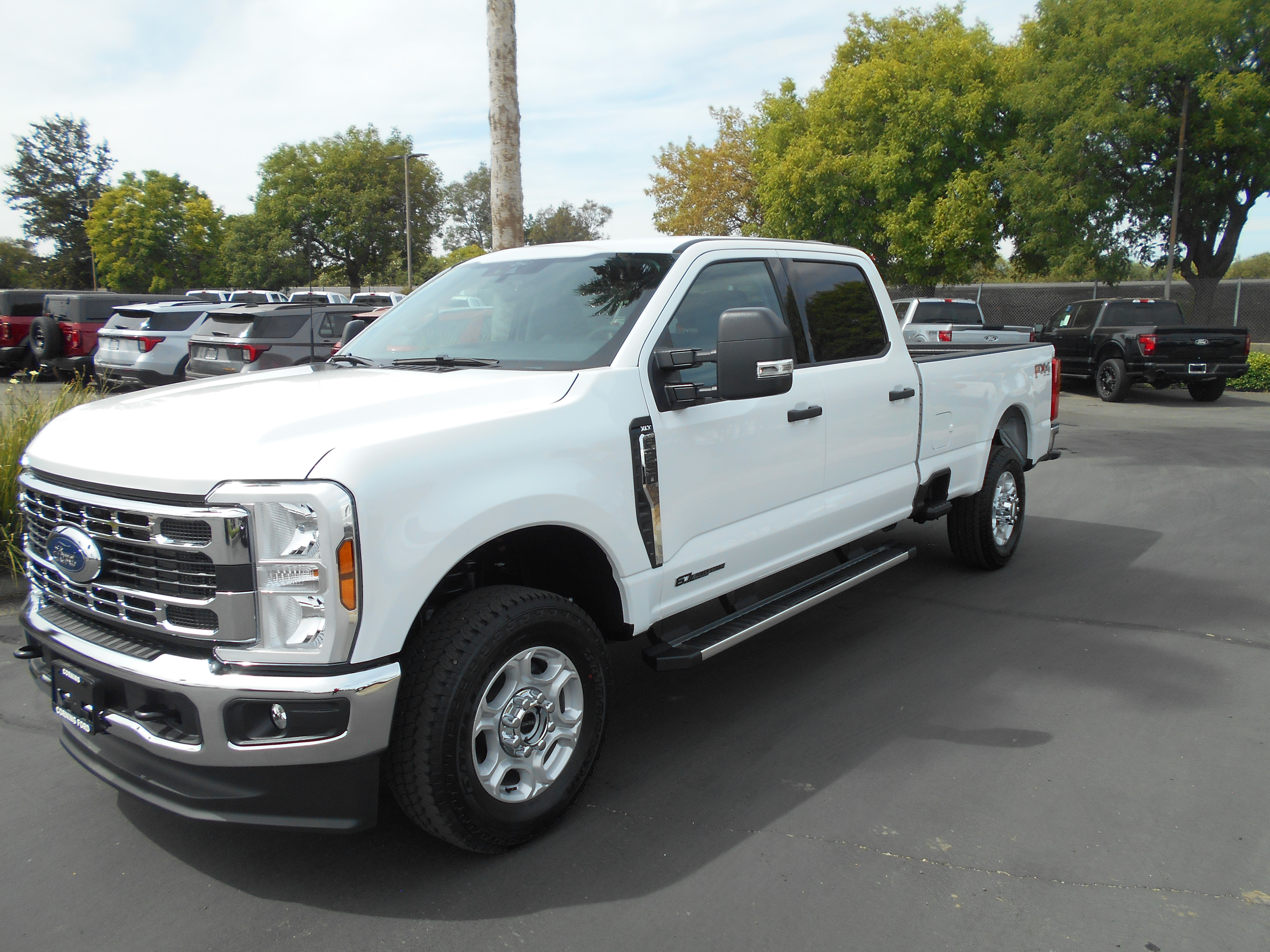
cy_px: 476
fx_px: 954
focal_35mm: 26
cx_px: 635
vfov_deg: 53.1
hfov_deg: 67.3
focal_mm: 4.6
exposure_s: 1/640
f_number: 3.2
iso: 80
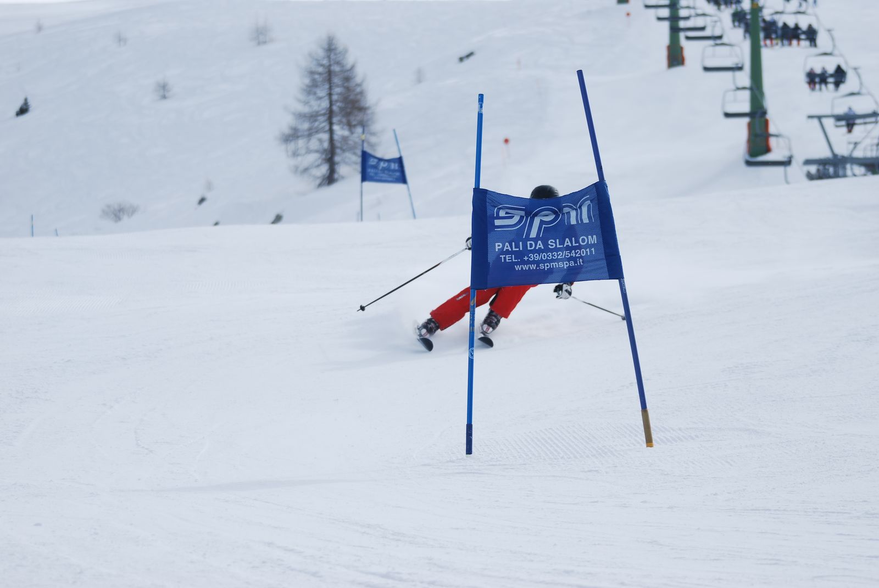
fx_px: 4473
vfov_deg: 7.5
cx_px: 440
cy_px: 294
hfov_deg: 11.2
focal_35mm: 183
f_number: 4.8
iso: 100
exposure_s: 1/1250
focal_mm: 122
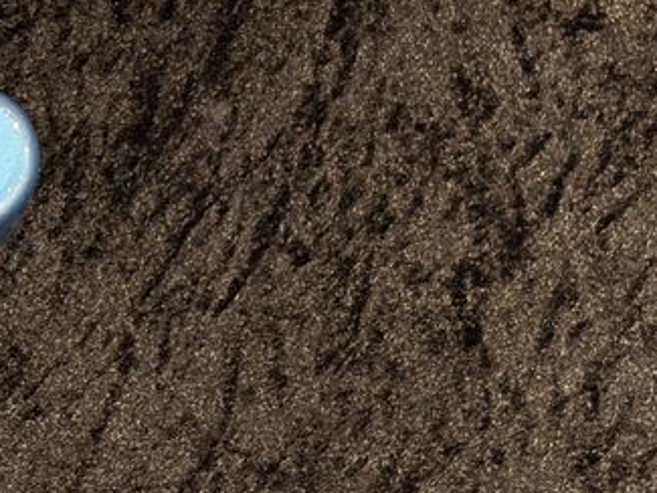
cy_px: -42
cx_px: -220
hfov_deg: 9.5
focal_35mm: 205
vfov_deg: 7.2
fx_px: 3892
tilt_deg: -69.1
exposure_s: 1/40
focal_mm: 5.96
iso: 100
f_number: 1.6
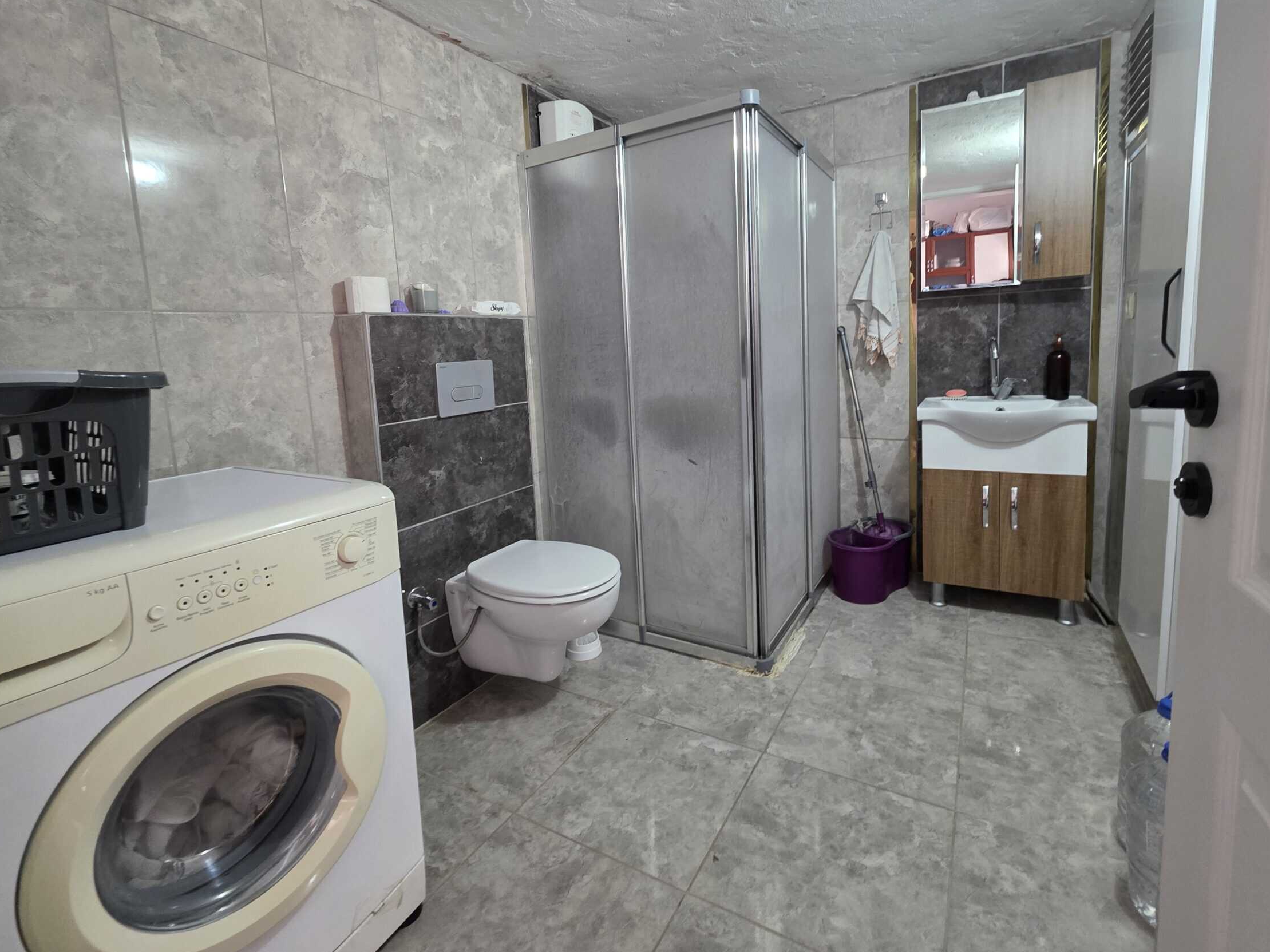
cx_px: 654
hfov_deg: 98.1
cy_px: 416
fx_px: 550
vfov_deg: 81.4
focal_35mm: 15
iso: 320
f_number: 1.9
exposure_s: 1/50
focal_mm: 2.2
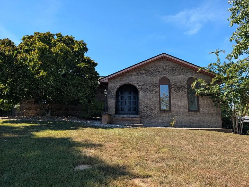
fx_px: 173
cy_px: 94
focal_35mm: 24
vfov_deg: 56.9
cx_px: 124
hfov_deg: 71.5
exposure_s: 1/509
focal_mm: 6.9
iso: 21
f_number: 1.68
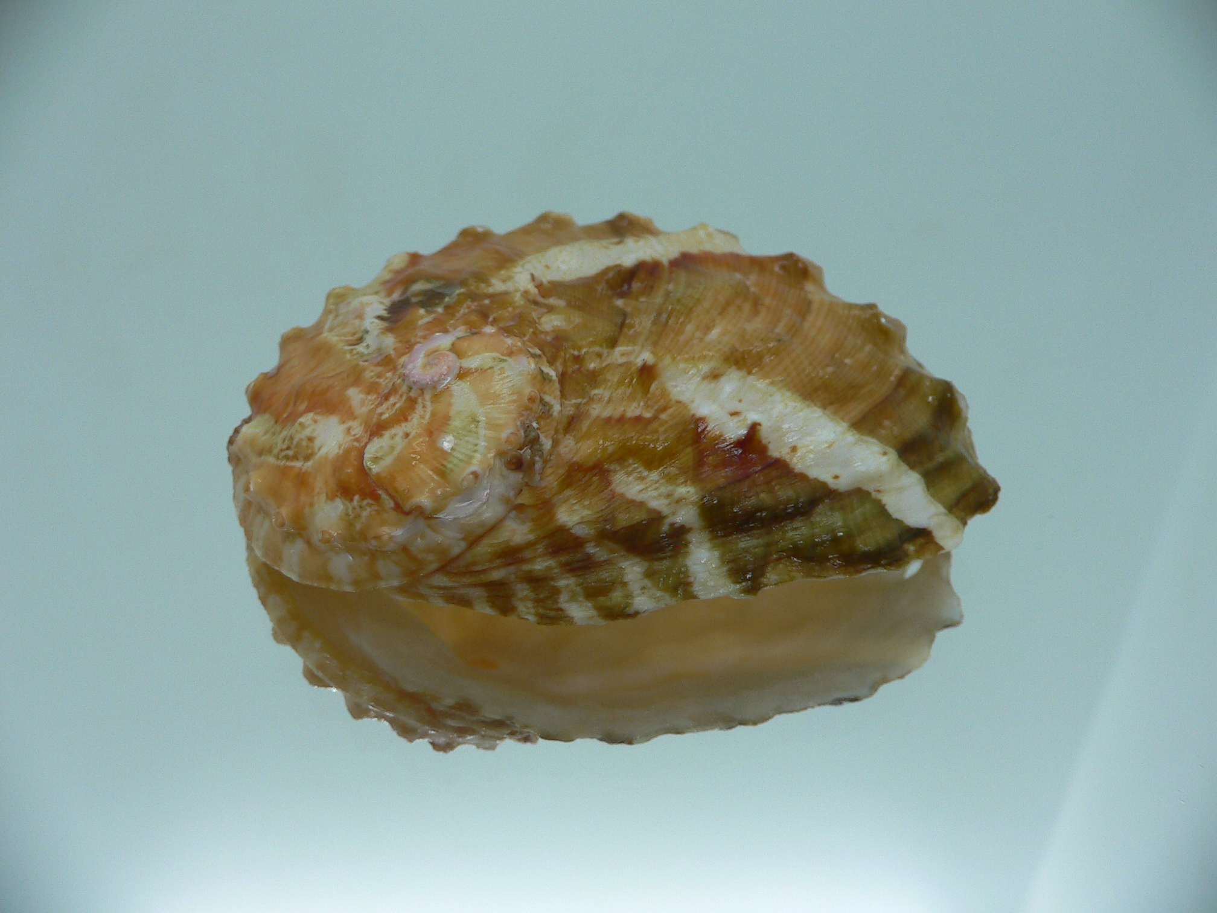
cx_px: 608
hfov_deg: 52.6
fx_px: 1231
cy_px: 456
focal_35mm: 35
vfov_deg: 40.7
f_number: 2.8
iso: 80
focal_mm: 4.6
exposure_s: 1/60
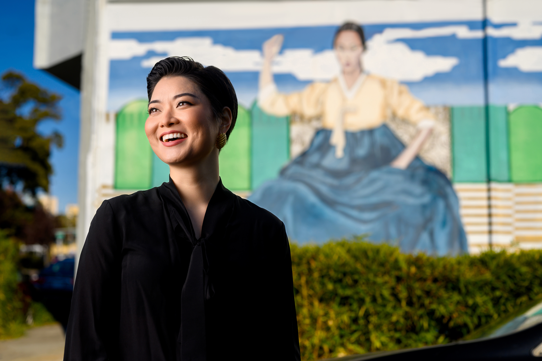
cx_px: 271
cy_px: 180
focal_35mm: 50
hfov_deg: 39.6
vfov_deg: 27.0
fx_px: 752
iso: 100
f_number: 3.3
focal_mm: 50
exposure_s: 1/3000
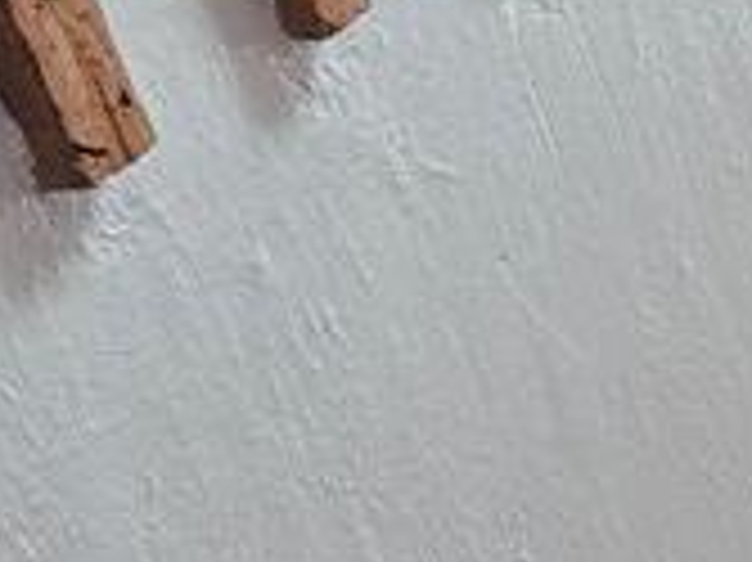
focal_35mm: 141
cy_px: 1160
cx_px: 1860
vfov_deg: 9.7
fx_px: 3061
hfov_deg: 11.4
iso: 250
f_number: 1.7
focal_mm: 6.3
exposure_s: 1/120
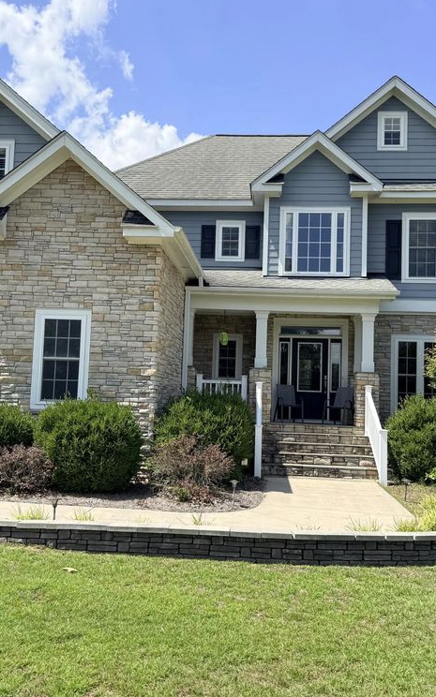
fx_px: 665
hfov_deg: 36.3
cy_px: 339
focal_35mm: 35
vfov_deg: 55.3
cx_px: 223
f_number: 1.78
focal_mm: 6.76
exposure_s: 1/3584
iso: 80
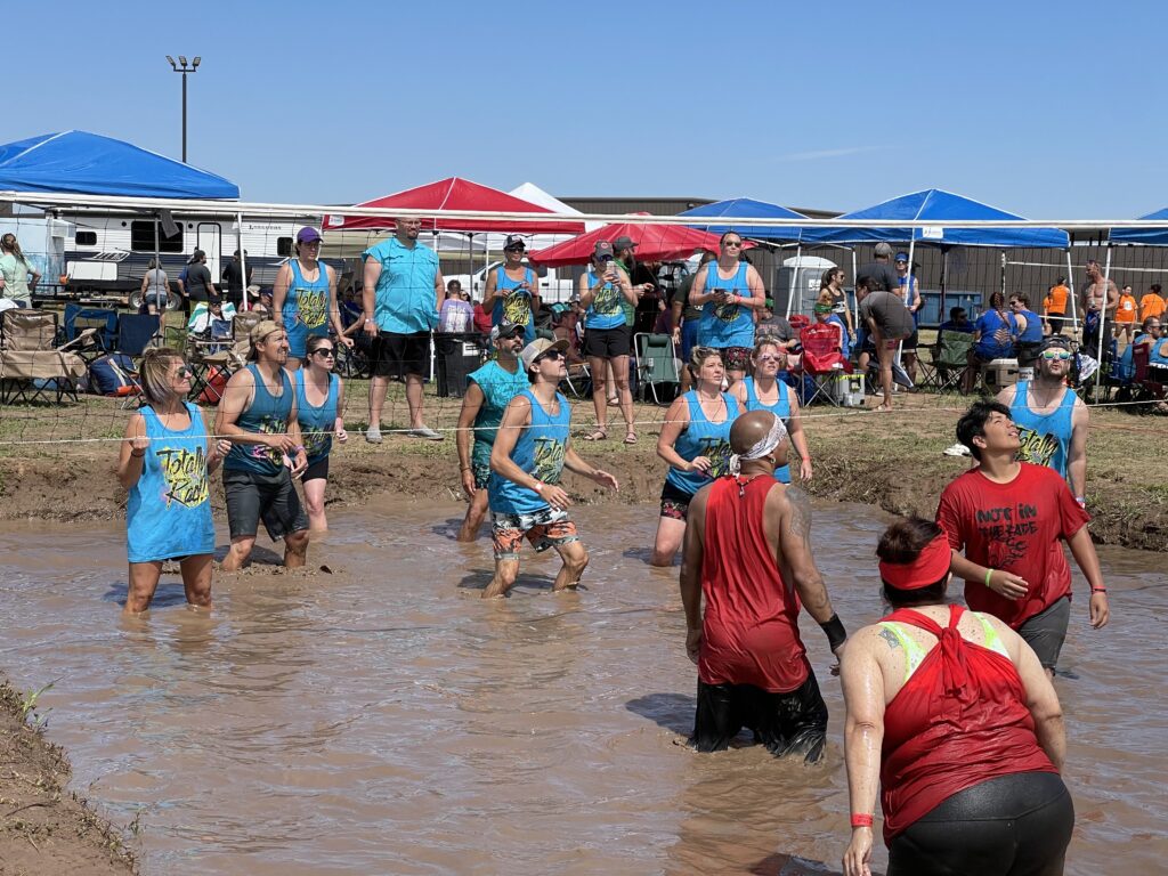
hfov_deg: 30.3
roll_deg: -0.8
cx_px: 584
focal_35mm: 64
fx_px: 2159
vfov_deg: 22.9
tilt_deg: -4.0
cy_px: 438
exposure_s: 1/1727
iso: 20
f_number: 2.2
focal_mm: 7.5
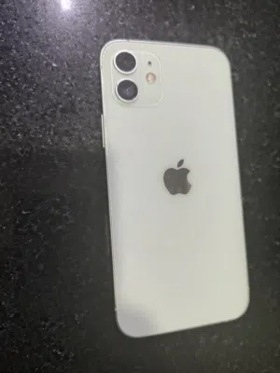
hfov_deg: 56.8
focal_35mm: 24
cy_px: 186
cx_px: 140
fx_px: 259
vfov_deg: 71.6
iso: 521
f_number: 1.8
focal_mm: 5.56
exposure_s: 1/50
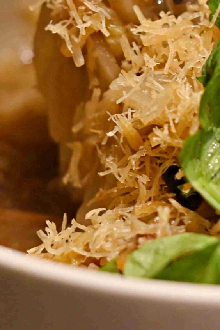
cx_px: 309
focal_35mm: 227
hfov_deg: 6.0
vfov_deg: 9.0
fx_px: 2081
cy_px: 28
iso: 200
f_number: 2.8
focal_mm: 50
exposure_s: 1/200
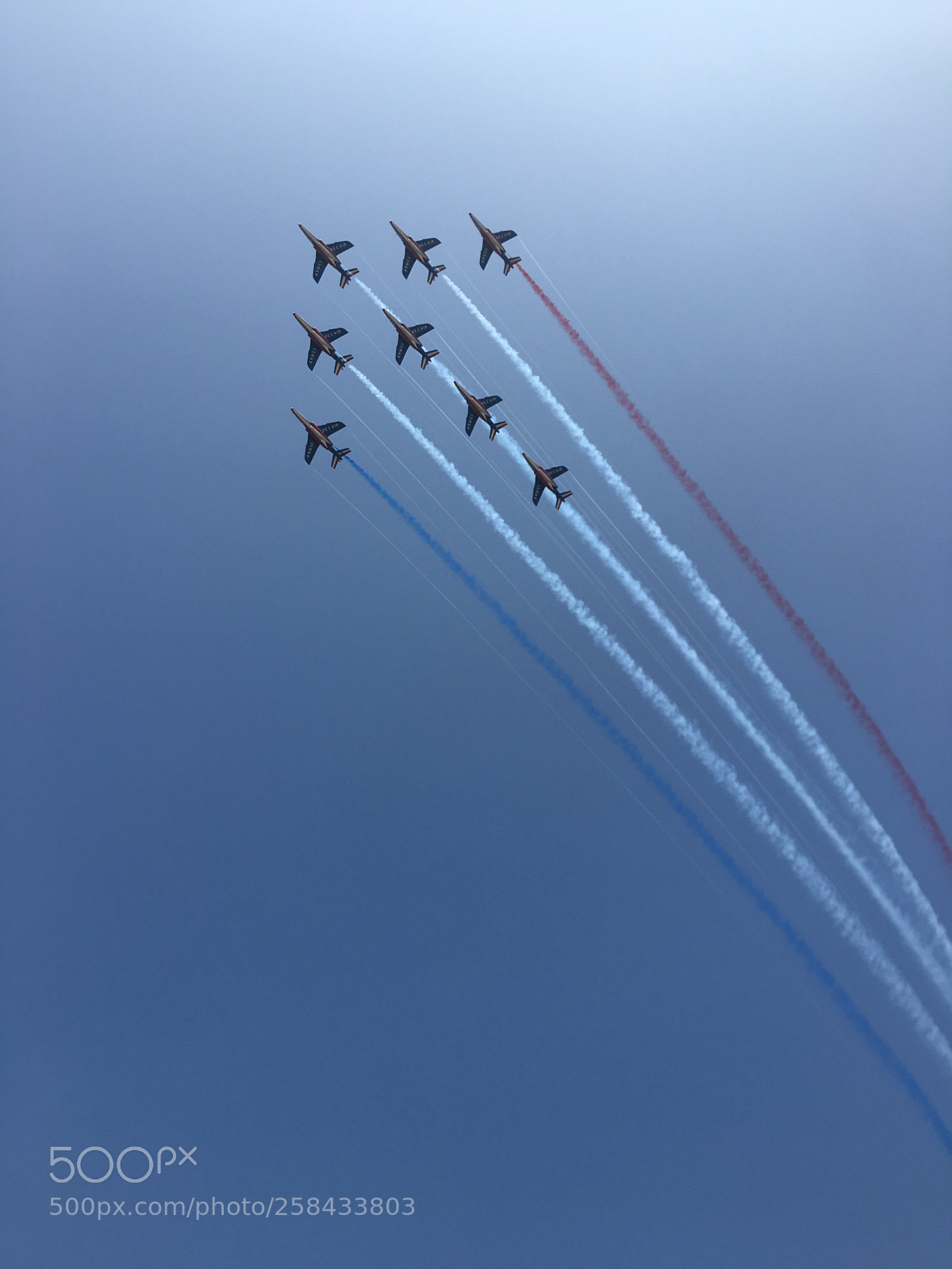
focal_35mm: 29
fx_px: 1063
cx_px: 476
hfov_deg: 48.2
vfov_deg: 61.7
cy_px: 634
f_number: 2.2
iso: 25
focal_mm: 4.15
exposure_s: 1/2747
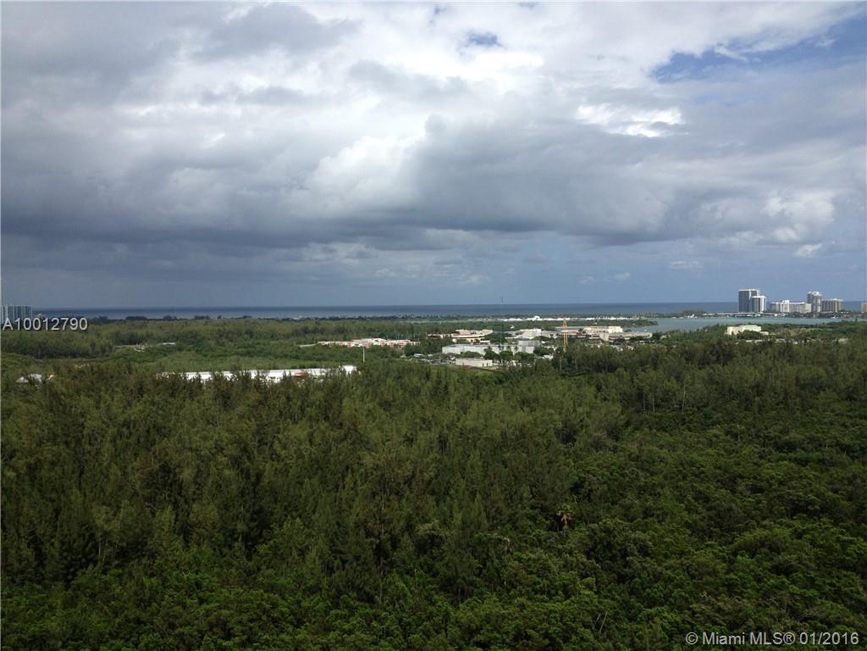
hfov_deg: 52.6
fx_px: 877
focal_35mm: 35
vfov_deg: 40.7
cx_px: 434
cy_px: 326
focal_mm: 4.28
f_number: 2.4
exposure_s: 1/2632
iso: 50
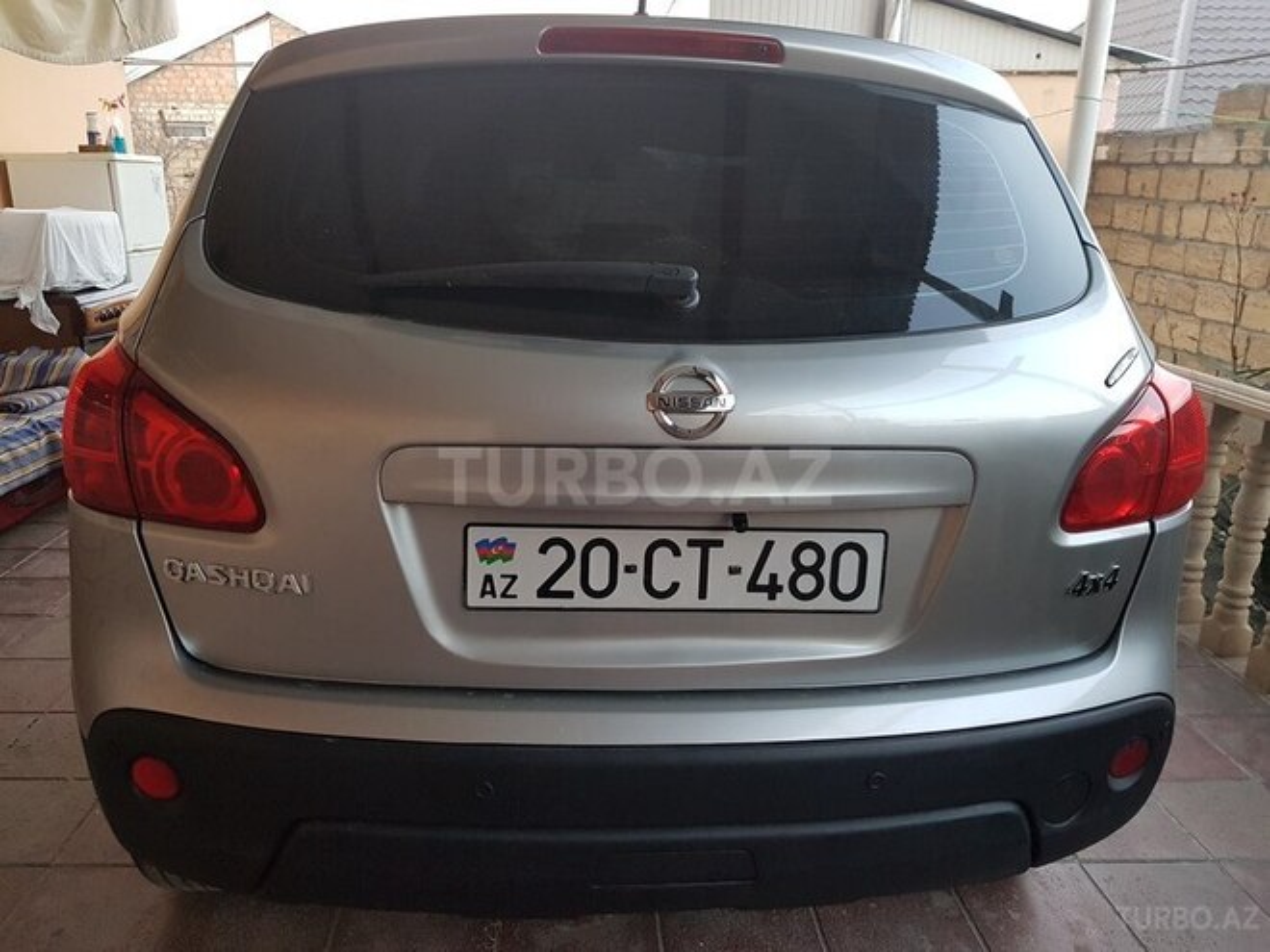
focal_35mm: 26
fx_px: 954
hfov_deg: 67.3
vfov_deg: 53.1
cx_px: 635
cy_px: 476
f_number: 1.7
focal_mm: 4.2
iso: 200
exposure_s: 1/50
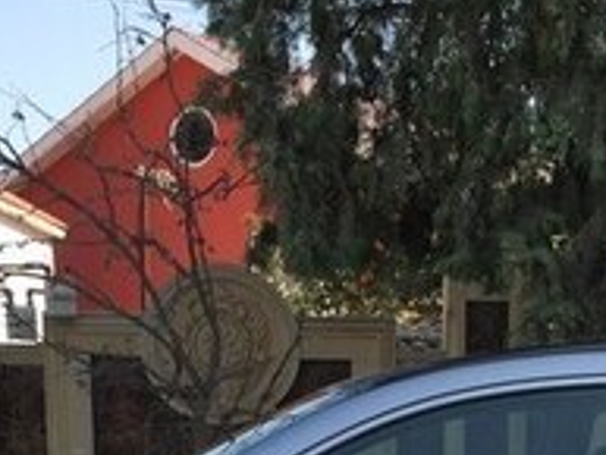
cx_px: 477
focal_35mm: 99
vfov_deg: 13.7
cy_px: 764
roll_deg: -1.2
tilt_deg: -9.9
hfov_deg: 19.6
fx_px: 1734
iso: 32
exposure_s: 1/732
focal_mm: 4.15
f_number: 2.2
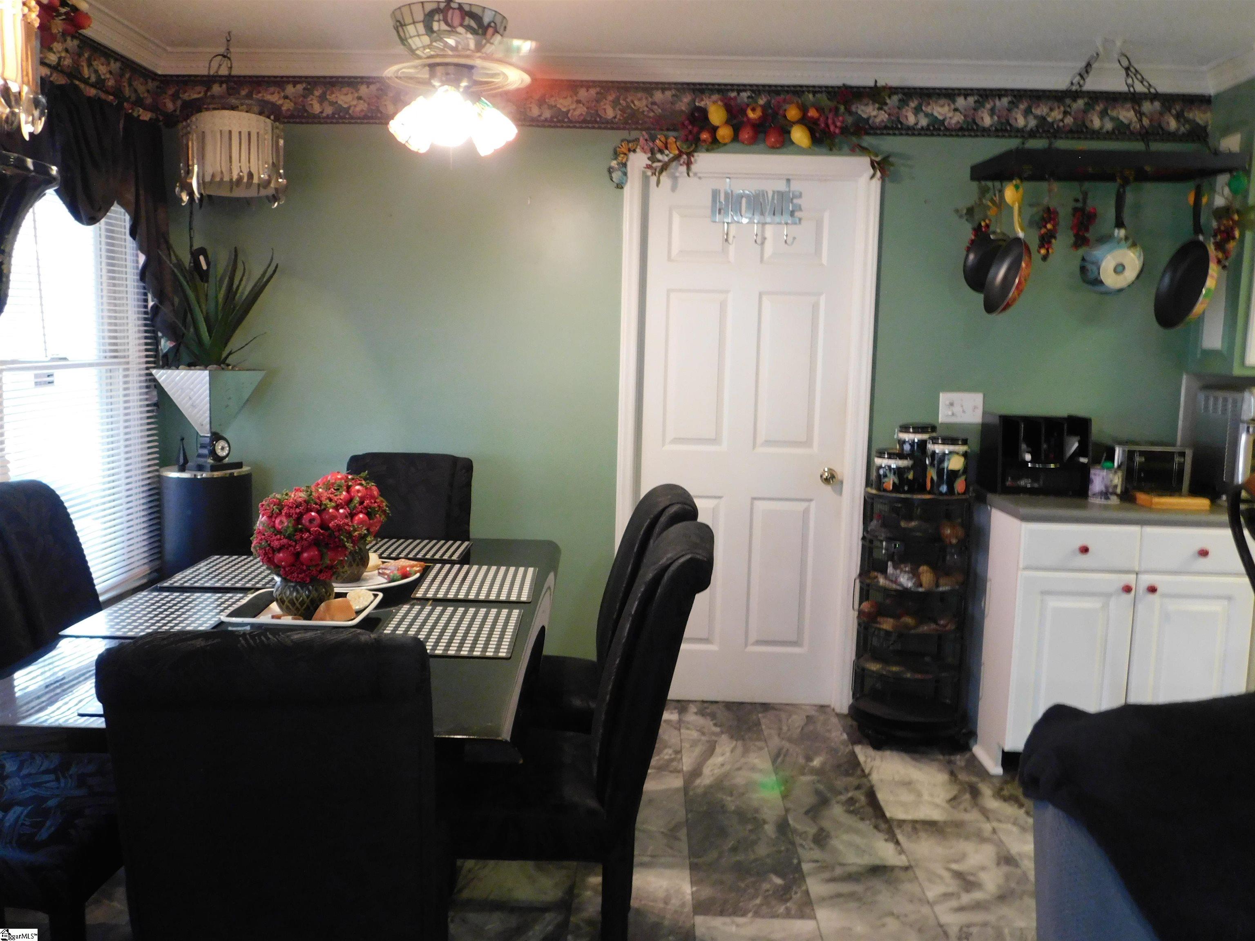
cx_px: 628
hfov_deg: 60.0
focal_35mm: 30
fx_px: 1088
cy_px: 470
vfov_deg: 46.8
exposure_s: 1/10
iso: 400
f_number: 3.2
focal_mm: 5.3
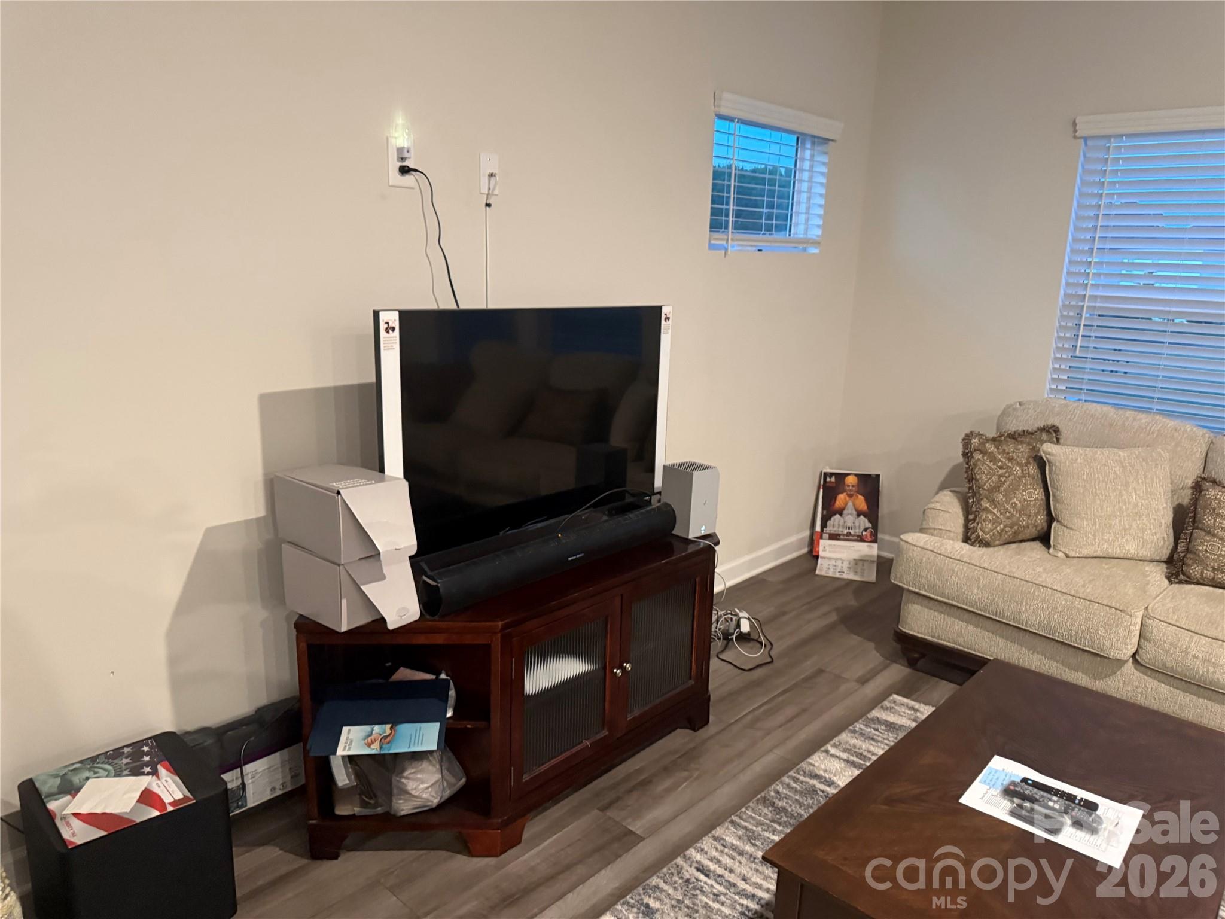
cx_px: 612
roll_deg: -1.5
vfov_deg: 56.8
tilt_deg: -13.8
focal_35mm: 24
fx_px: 849
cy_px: 460
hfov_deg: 71.6
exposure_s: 1/60
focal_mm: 6.76
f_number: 1.78
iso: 800
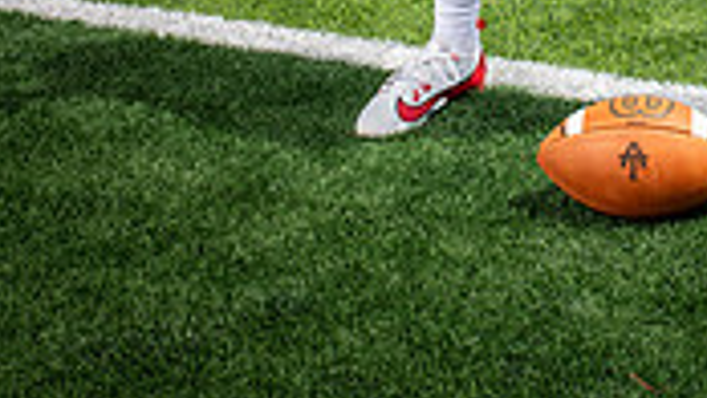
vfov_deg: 10.4
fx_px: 1932
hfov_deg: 20.4
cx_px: 597
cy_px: -495
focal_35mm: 103
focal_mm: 38
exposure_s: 1/500
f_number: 7.1
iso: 200
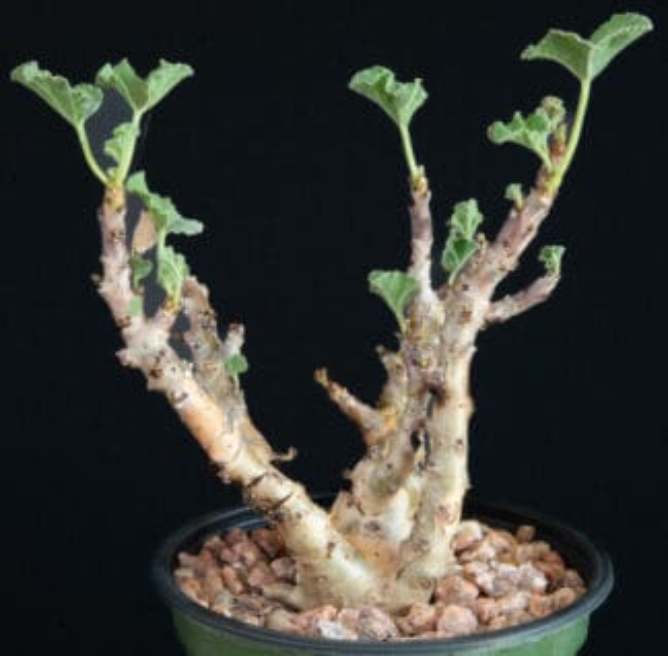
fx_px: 2058
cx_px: 257
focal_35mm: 95
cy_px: 308
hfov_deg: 18.4
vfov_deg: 18.1
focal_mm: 60
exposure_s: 6
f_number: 36
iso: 100
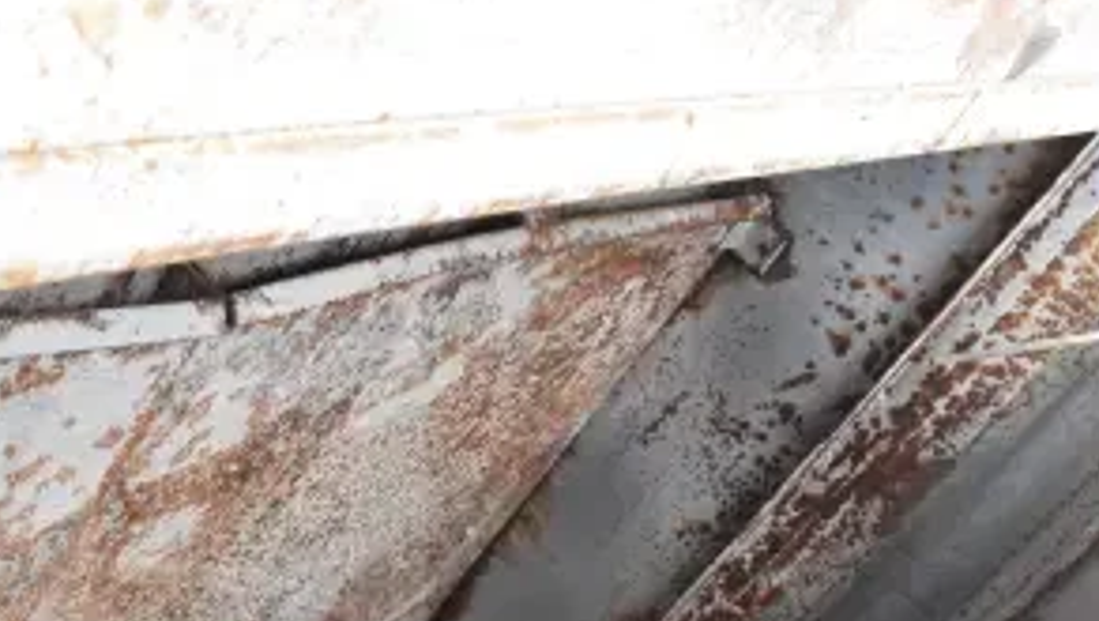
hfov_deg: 33.5
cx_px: 102
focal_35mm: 59
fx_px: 1721
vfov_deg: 19.8
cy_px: 634
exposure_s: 1/500
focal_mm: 18
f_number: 11
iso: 6400
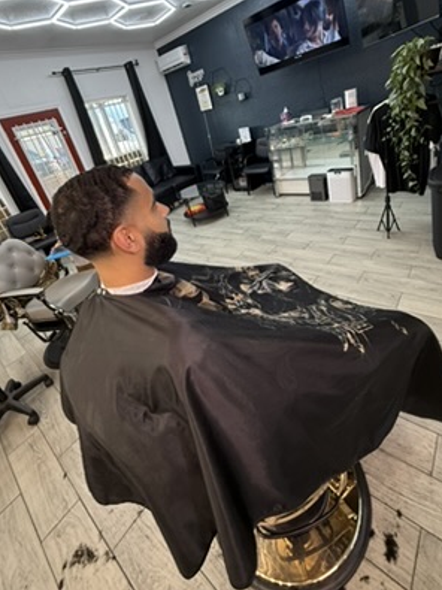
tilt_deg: -24.1
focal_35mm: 17
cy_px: 233
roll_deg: +15.4
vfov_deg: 89.8
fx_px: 290
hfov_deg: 74.7
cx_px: 218
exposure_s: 1/60
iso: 200
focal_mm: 2.22
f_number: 2.2
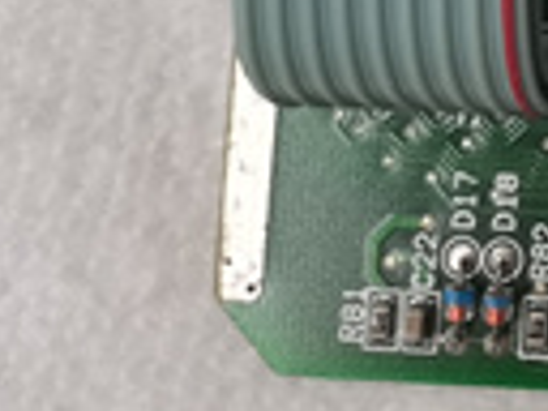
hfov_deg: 11.2
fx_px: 2406
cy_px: -672
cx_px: 1246
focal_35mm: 152
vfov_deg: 8.6
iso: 160
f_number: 1.8
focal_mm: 5.58
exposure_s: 1/100
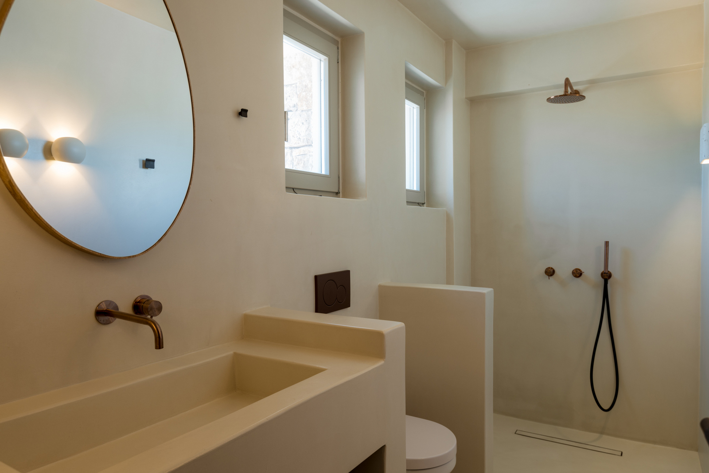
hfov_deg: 73.7
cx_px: 354
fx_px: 473
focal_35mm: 24
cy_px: 236
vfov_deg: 53.1
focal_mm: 24
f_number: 8
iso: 64
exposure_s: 1/2
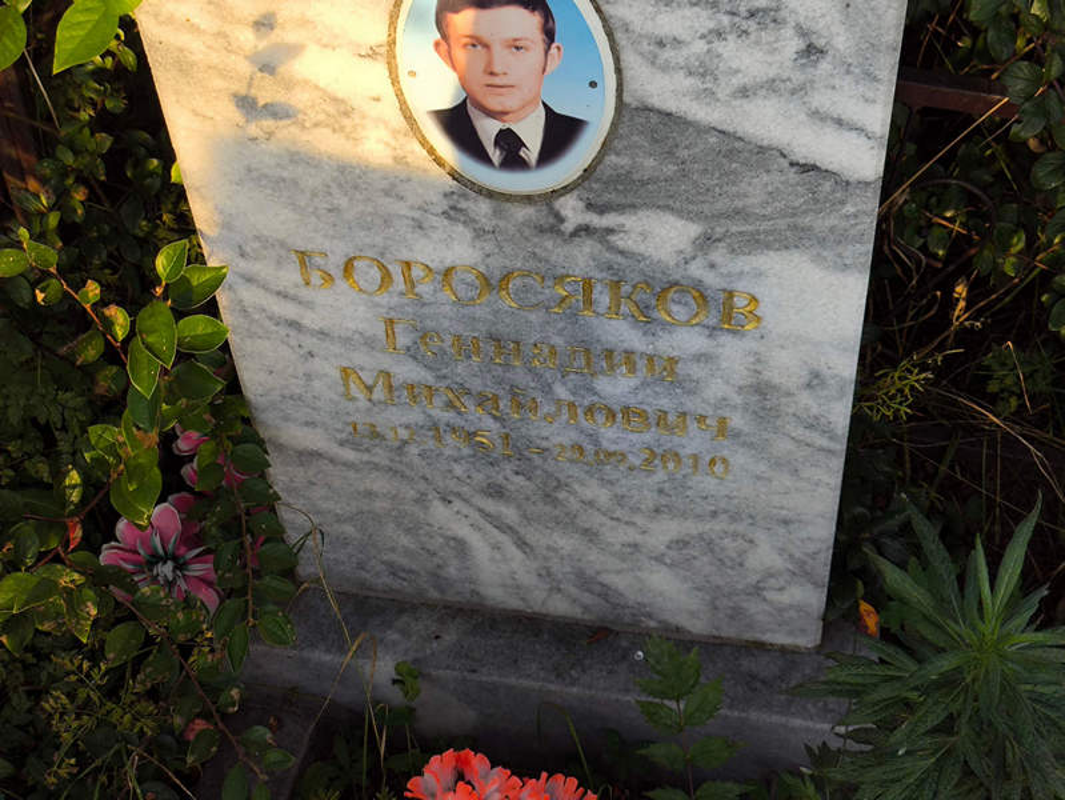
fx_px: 1539
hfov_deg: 38.2
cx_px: 532
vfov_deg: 29.1
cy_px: 400
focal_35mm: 50
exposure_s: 1/432
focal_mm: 4.71
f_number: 1.7
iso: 50
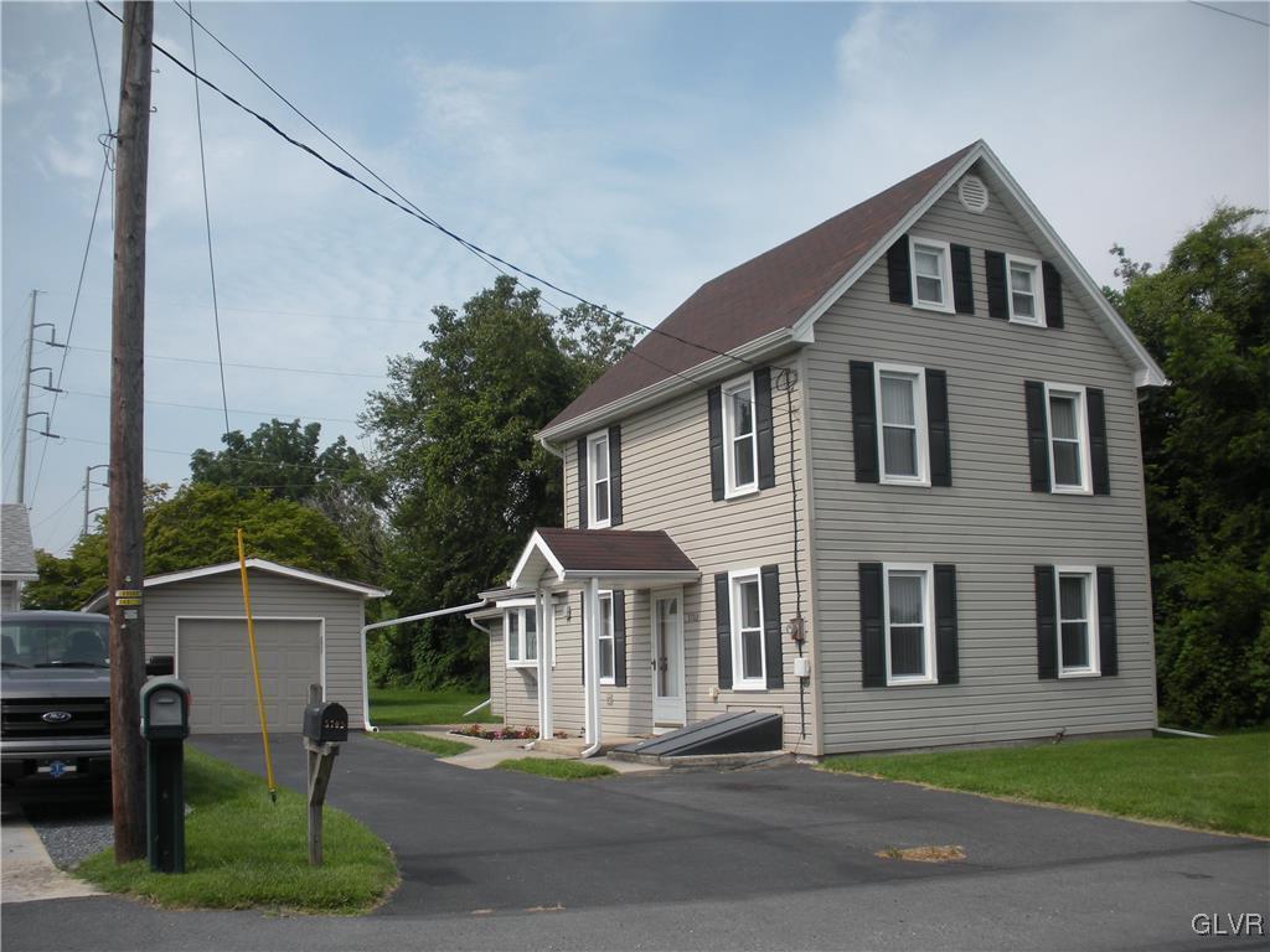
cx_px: 635
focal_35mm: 35
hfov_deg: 52.6
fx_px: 1284
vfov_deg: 40.7
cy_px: 476
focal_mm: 6.3
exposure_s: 1/734
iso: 64
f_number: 3.5
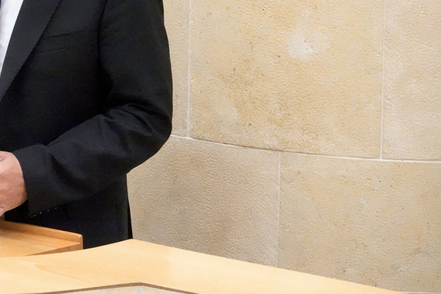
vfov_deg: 3.7
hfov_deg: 5.6
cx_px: -9
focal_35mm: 370
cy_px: 4
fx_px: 4532
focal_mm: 64.84
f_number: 4
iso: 5000
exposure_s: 1/125
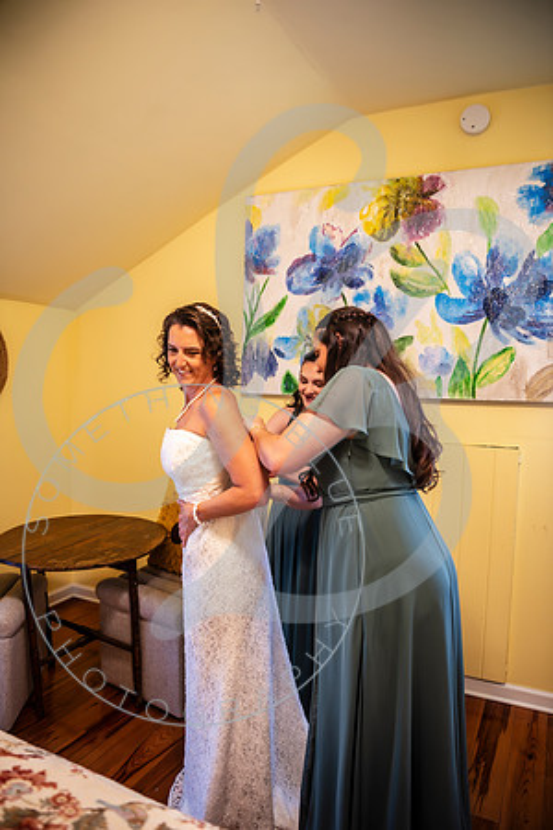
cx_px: 276
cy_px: 415
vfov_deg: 65.5
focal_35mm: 28
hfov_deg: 46.4
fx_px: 645
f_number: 2.8
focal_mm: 28
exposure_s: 1/160
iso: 1600
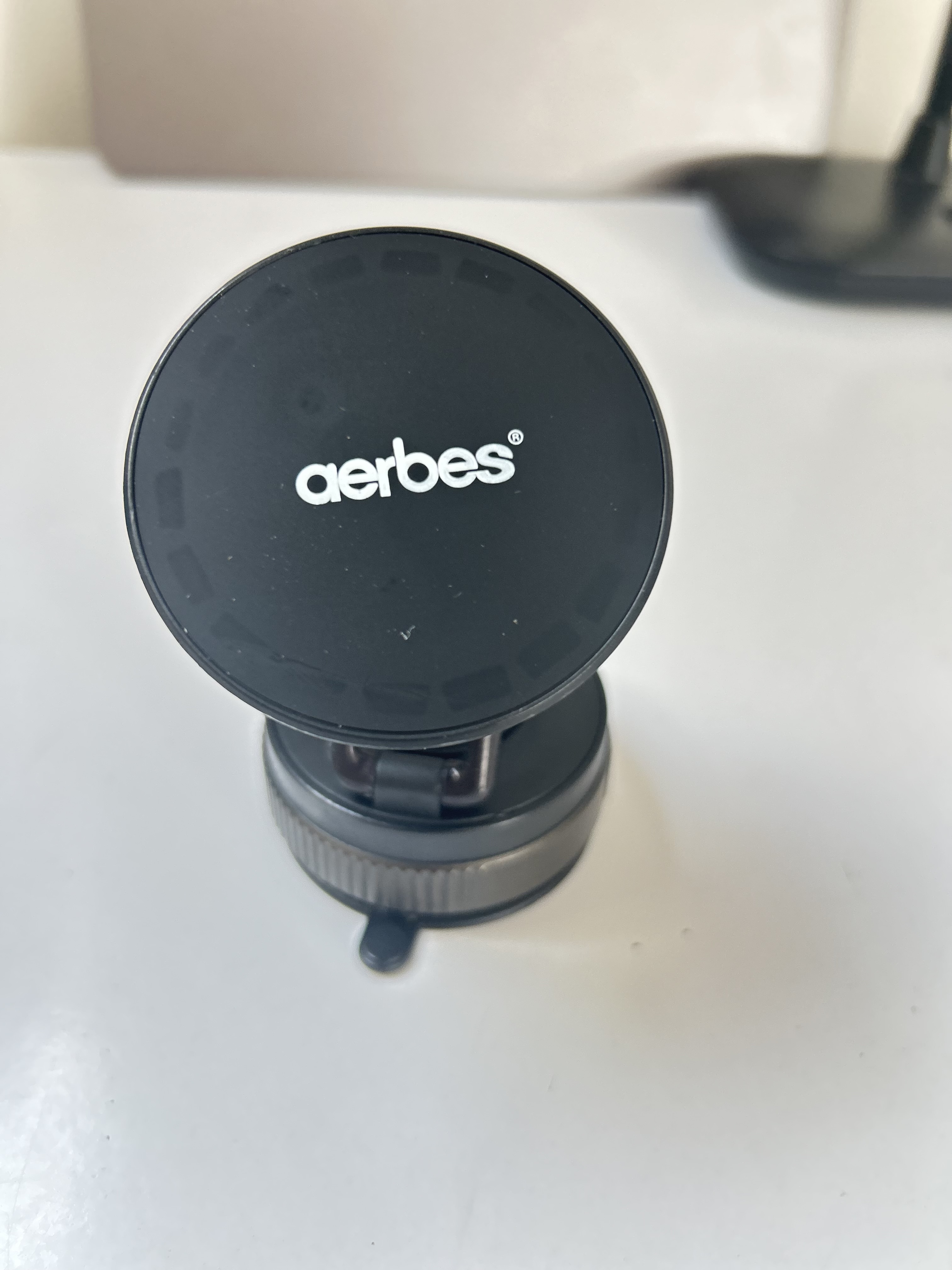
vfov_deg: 67.3
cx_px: 476
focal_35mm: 26
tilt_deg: -41.0
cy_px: 635
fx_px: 953
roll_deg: -5.1
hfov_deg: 53.1
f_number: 1.5
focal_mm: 5.7
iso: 125
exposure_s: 1/71
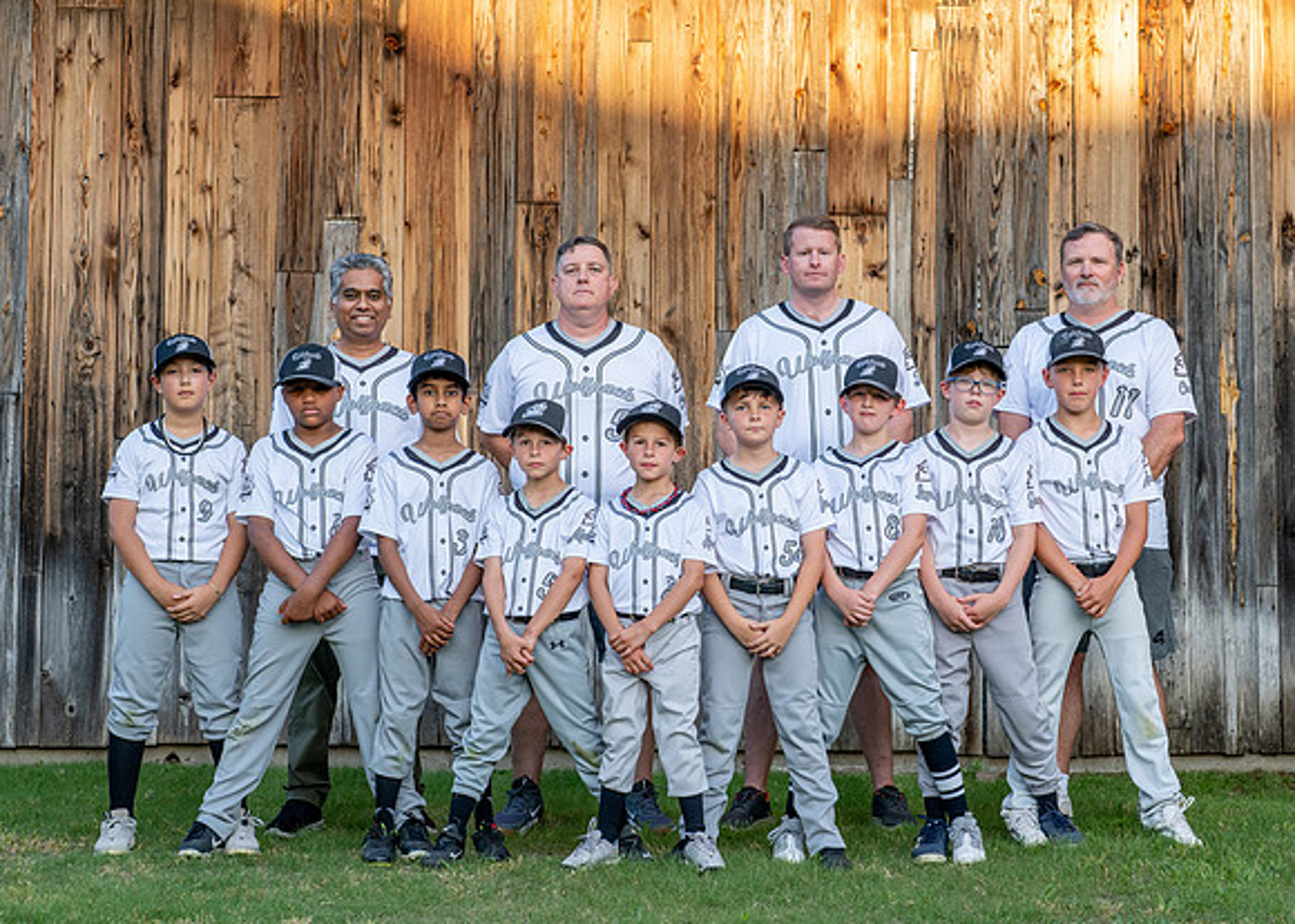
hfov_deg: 26.9
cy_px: 442
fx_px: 2703
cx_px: 706
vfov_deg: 19.4
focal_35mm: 74
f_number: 3.5
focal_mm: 50
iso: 200
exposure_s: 1/320
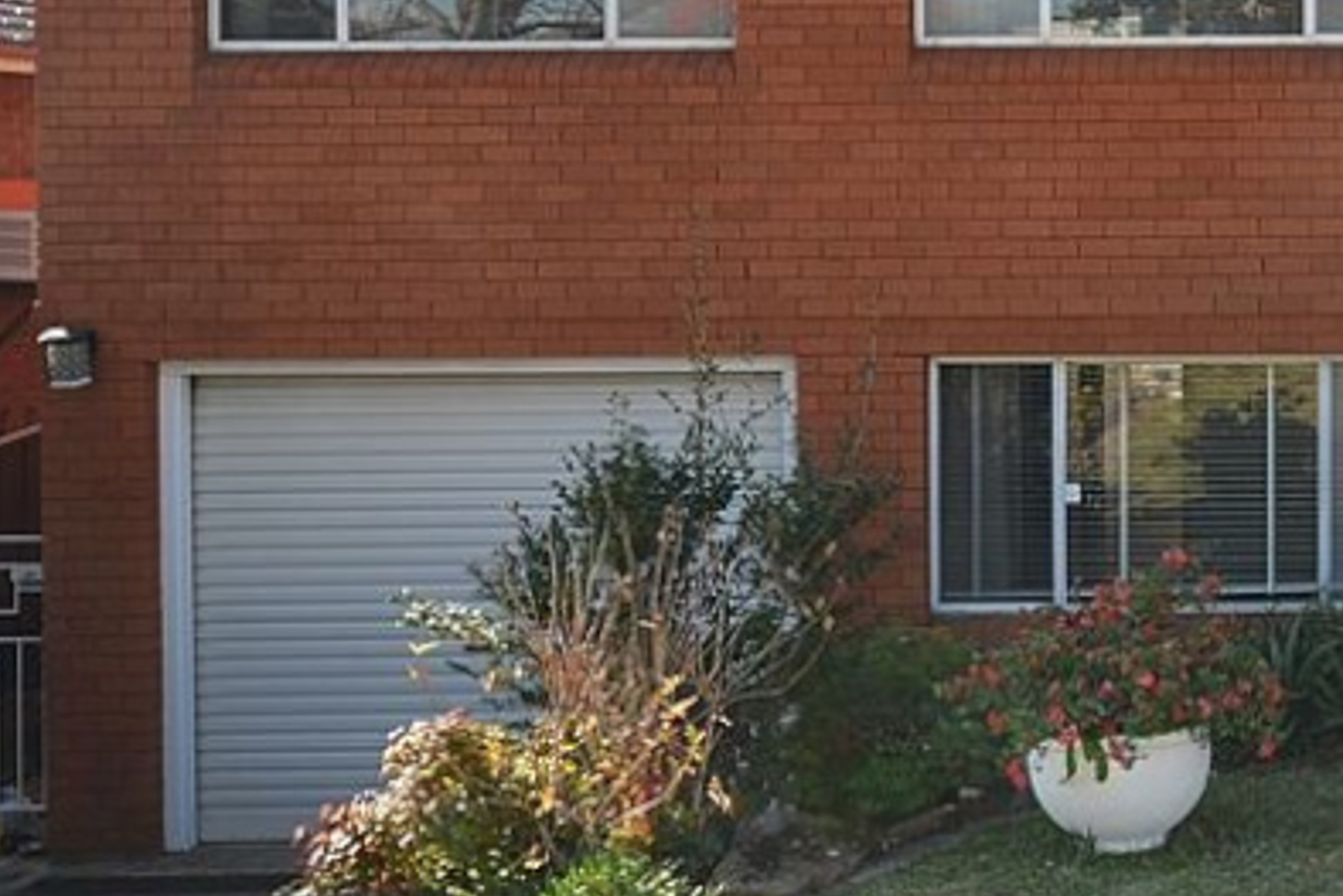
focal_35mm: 39
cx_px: 1438
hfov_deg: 40.9
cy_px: 192
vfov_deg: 33.3
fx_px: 1455
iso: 220
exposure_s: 1/60
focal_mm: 10
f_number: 4
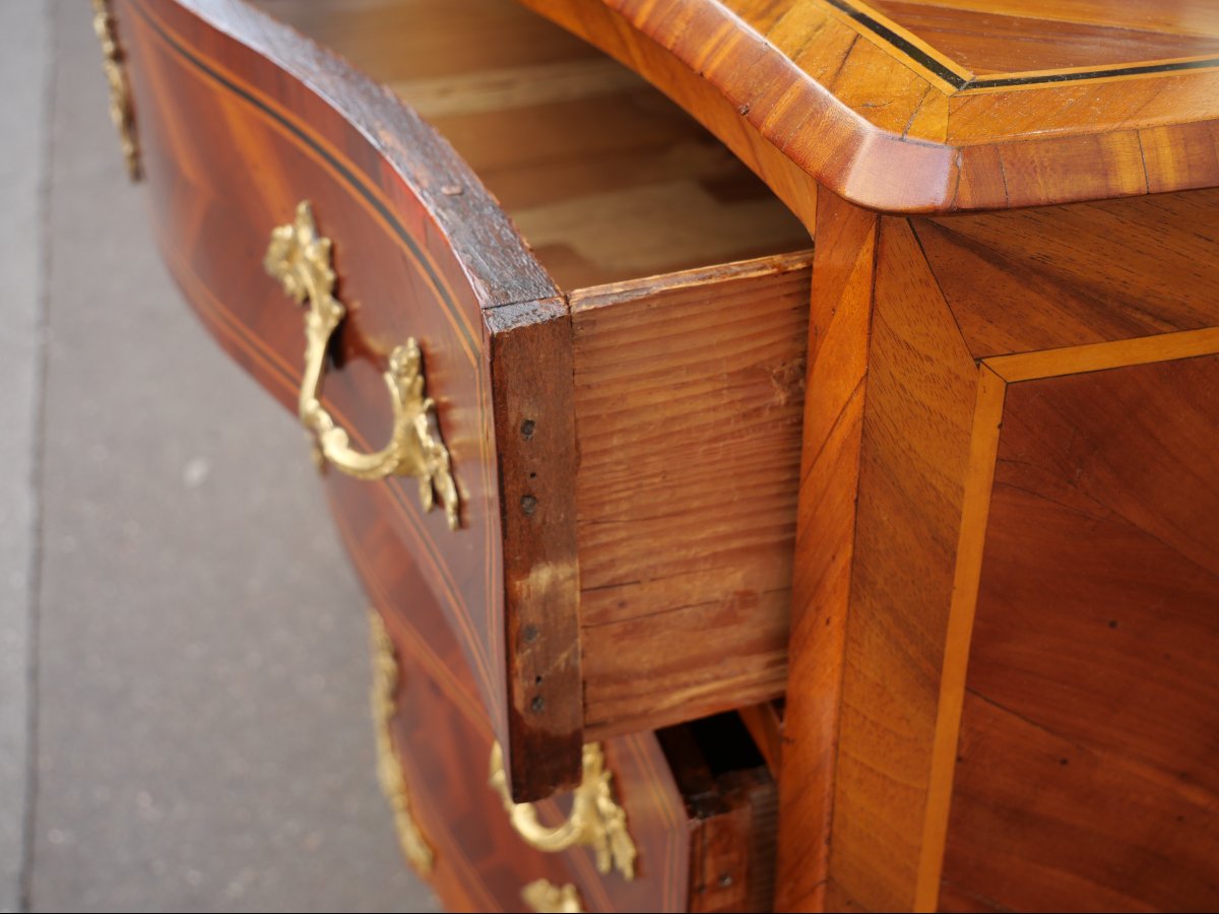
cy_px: 457
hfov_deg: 42.9
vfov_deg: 32.9
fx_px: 1549
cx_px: 610
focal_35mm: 44
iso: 200
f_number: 4.5
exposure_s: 1/100
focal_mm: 22
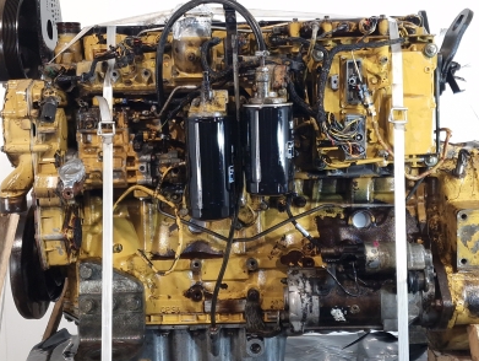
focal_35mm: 47
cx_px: 239
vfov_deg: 30.9
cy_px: 165
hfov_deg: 40.4
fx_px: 651
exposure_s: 1/50
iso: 100
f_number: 1.8
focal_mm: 6.4
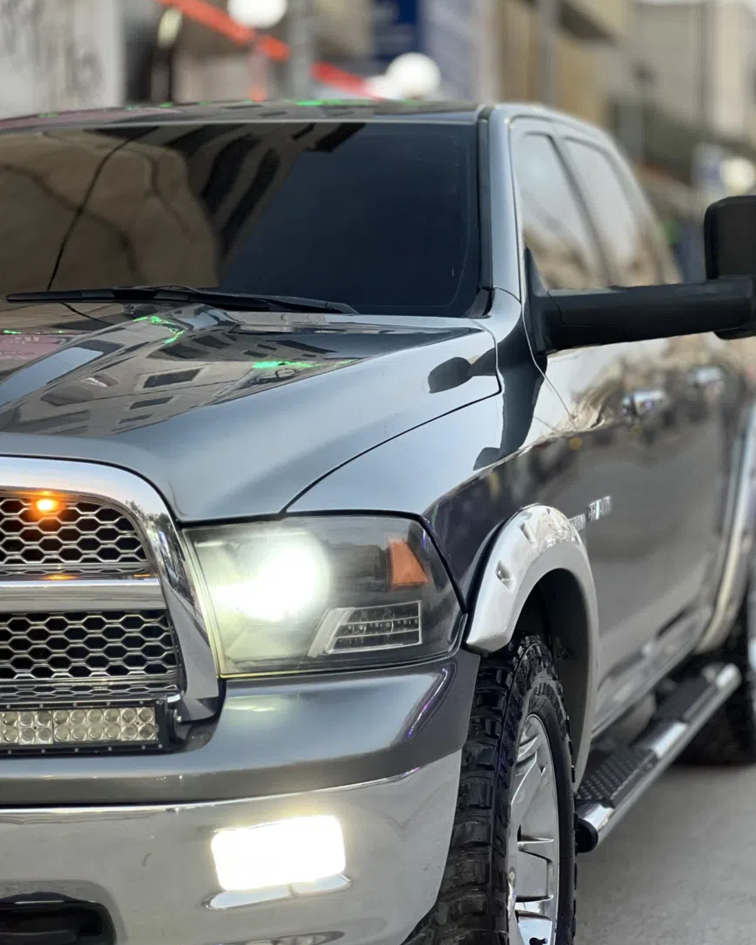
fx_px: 2657
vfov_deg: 20.1
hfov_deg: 16.2
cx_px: 405
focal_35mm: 95
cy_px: 392
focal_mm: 9
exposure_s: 1/33
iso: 320
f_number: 2.8
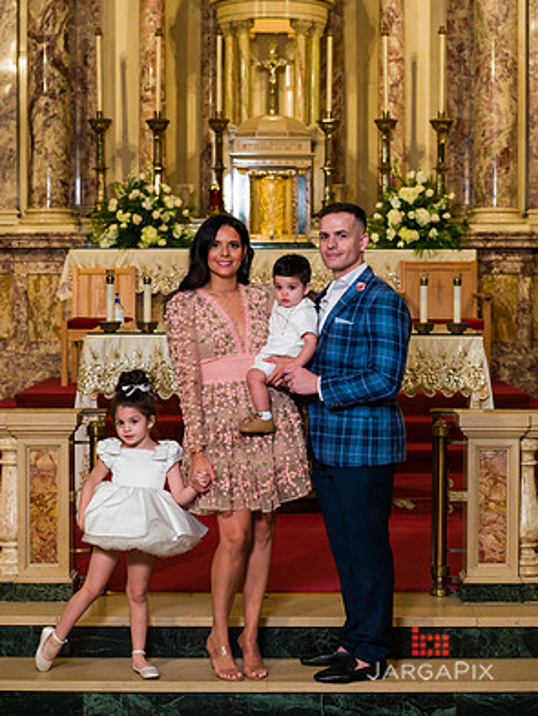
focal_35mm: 77
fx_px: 1595
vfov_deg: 25.3
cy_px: 310
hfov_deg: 19.1
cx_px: 267
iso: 1600
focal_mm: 70
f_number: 5.6
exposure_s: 1/200
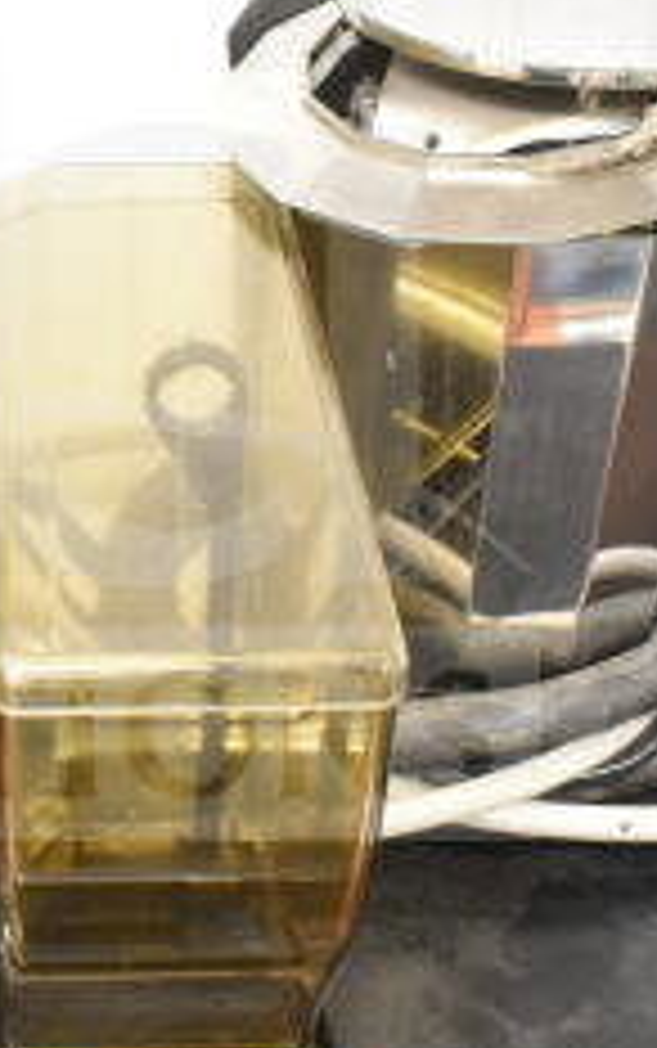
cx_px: 32
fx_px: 2059
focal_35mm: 72
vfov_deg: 28.6
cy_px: 484
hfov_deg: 17.8
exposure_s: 1/30
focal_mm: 18
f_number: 3.5
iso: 2000
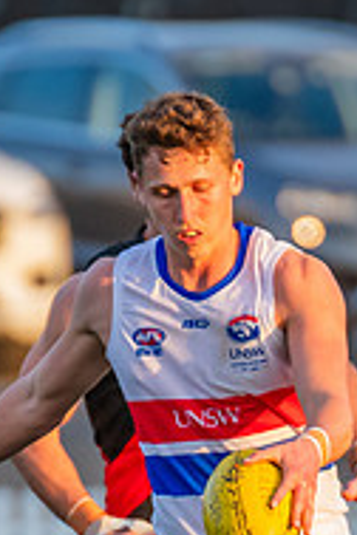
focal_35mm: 2048
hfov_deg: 0.7
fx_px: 30462
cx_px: 255
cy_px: 551
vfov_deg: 1.0
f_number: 4
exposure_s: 1/1250
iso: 900
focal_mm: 380
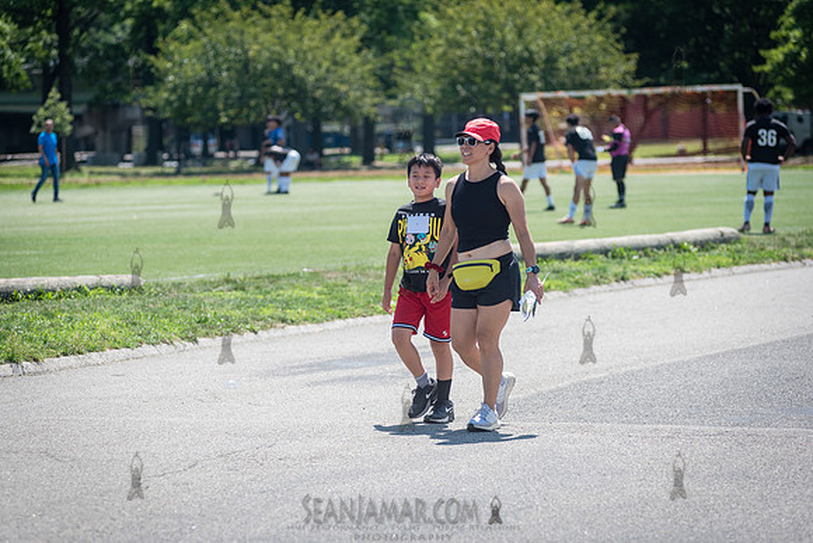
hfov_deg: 13.8
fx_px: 3349
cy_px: 272
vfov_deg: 9.3
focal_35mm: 148
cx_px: 412
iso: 200
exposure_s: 1/1600
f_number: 4
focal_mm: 145
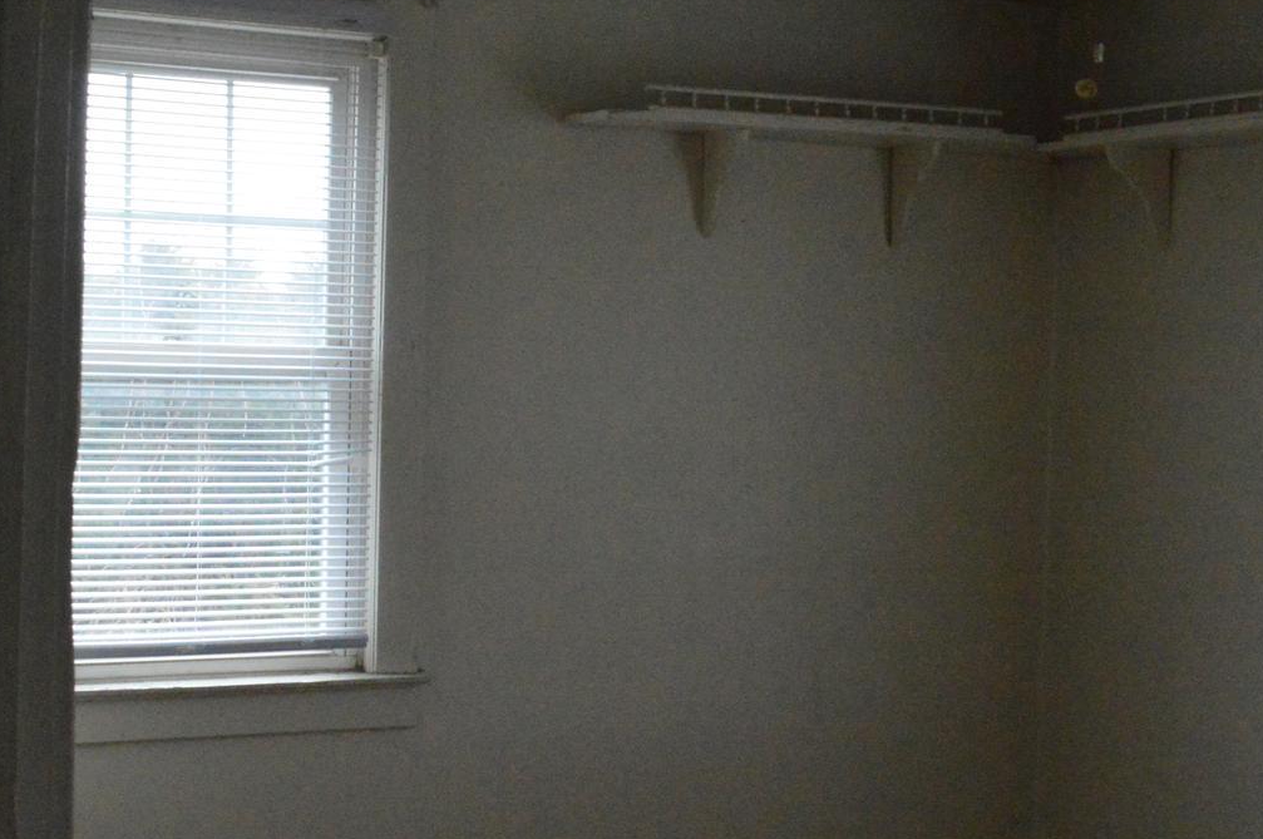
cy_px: 472
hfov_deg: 32.8
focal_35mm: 61
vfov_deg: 22.2
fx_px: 2138
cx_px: 776
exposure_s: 1/200
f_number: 10
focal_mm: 20
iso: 6400
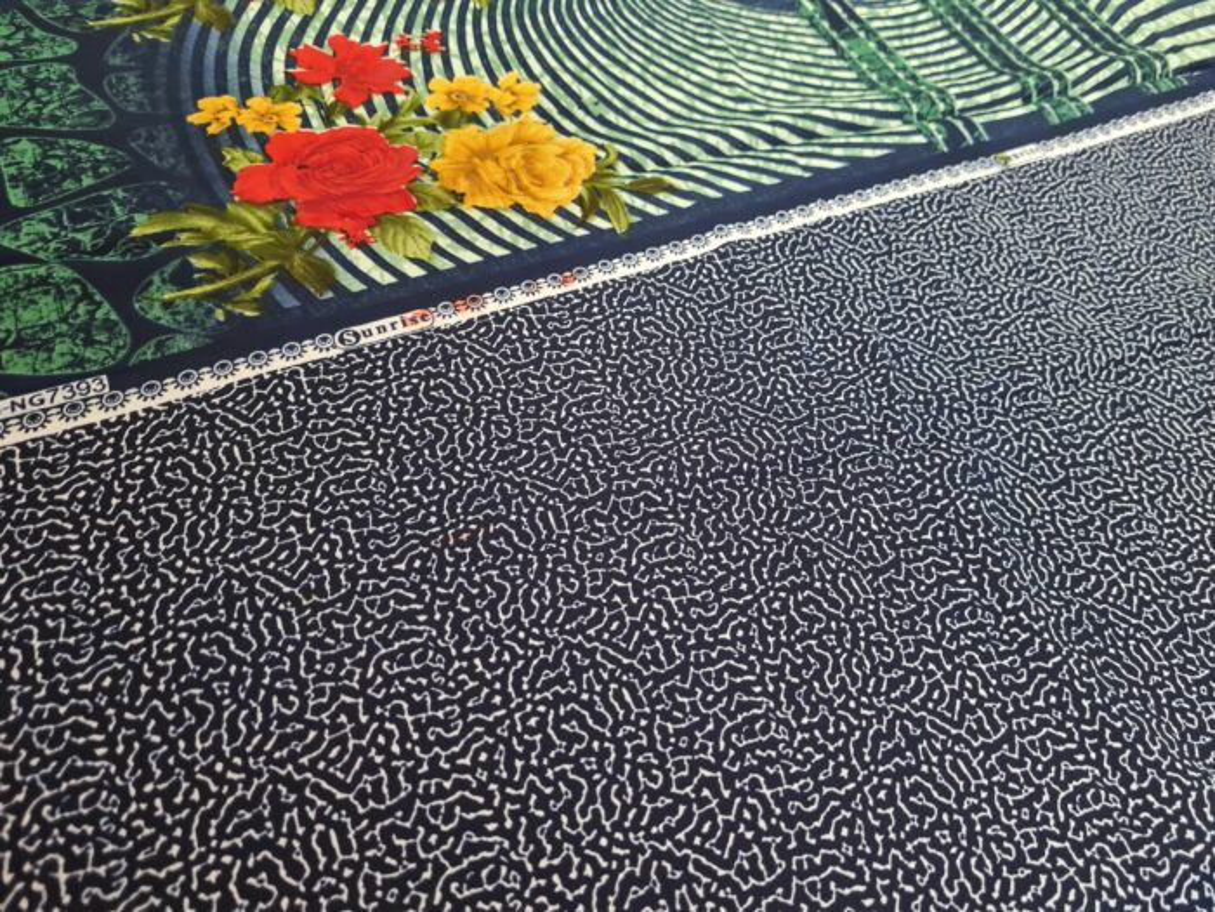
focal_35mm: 26
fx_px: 913
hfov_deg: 67.3
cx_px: 608
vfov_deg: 53.1
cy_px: 456
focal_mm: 5.4
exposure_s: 1/40
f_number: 1.8
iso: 400
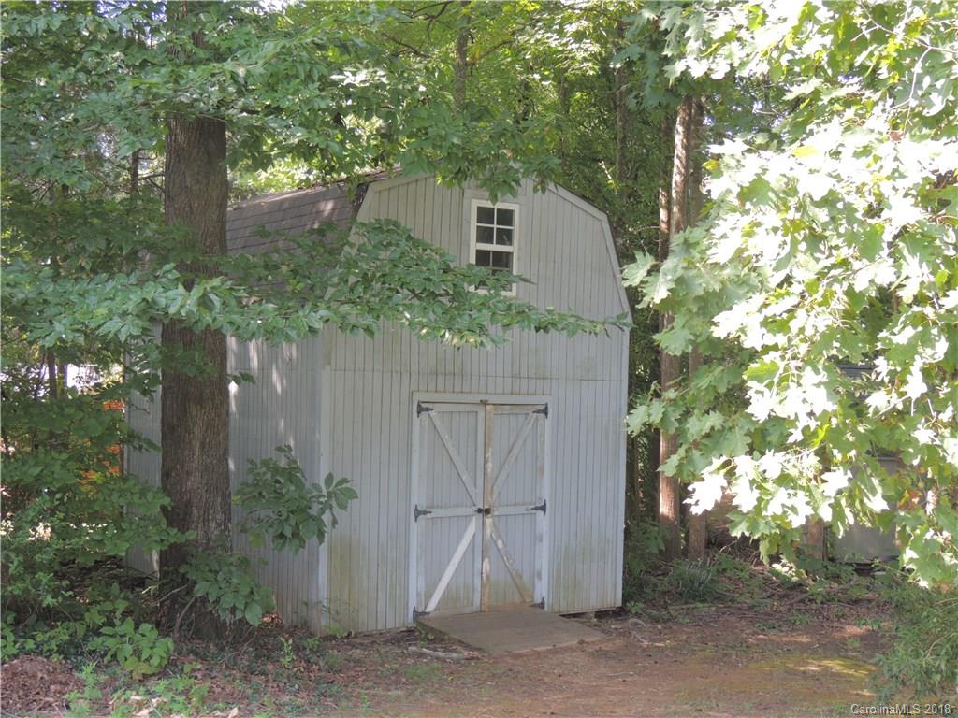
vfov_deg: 30.9
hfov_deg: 40.4
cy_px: 359
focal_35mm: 47
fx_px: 1301
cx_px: 479
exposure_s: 1/50
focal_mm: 8.3
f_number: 3.5
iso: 100
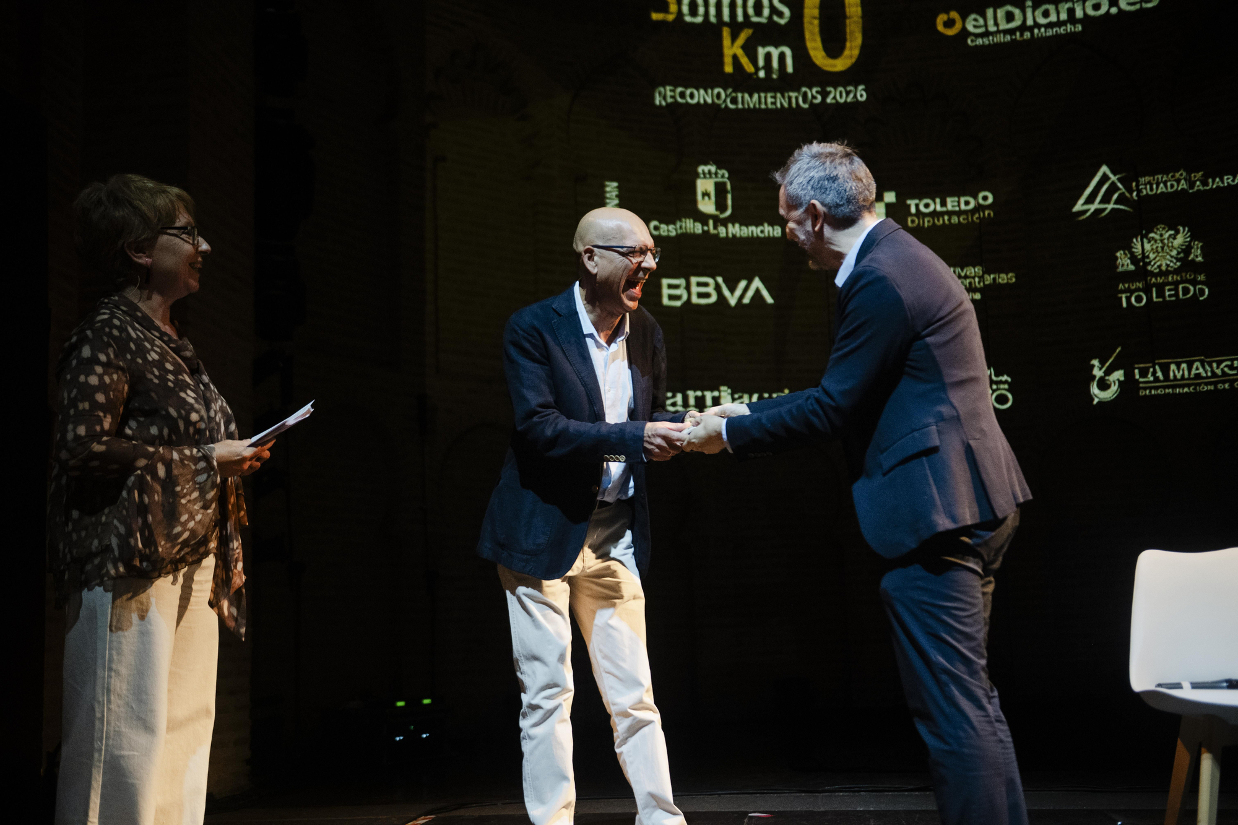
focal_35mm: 42
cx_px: 619
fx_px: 1444
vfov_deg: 31.9
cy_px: 412
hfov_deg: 46.4
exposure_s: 1/250
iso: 4000
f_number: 2.8
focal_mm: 42
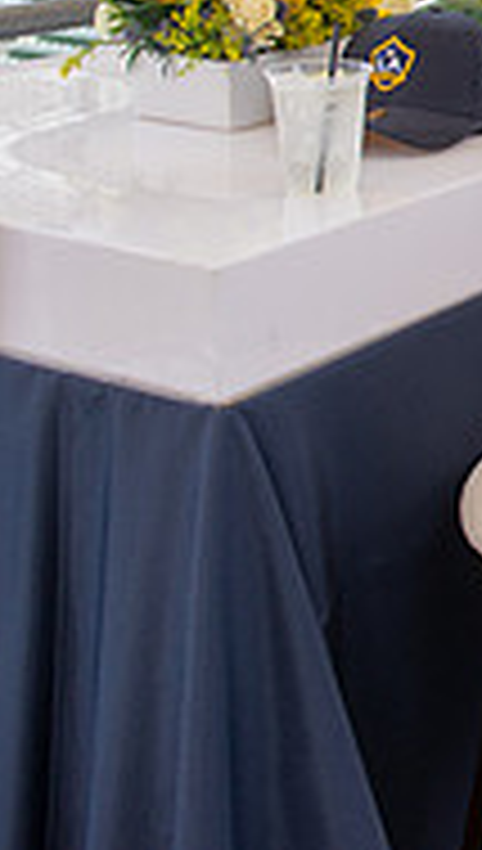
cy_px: -11
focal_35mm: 77
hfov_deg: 14.0
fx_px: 1741
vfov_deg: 26.0
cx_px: 869
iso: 500
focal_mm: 24
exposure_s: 1/500
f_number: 3.5
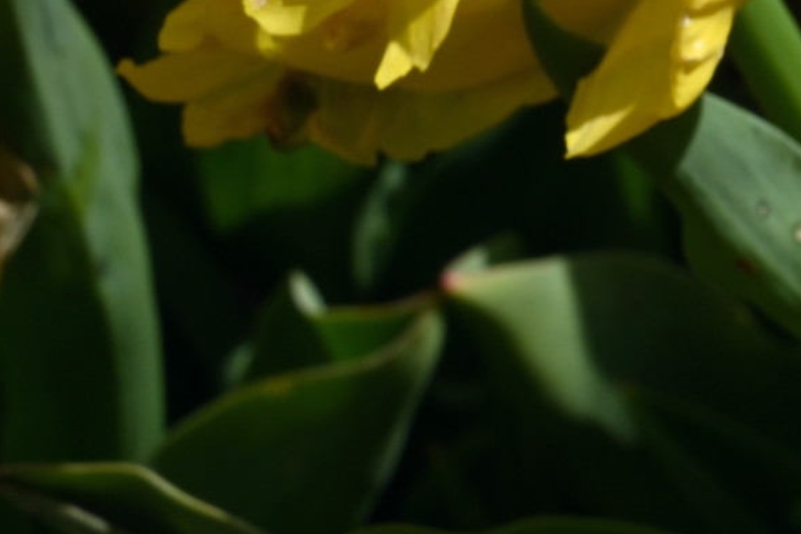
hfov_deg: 13.3
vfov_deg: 9.3
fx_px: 3226
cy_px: -149
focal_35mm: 145
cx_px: 1251
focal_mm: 44
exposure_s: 1/125
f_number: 16
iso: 100
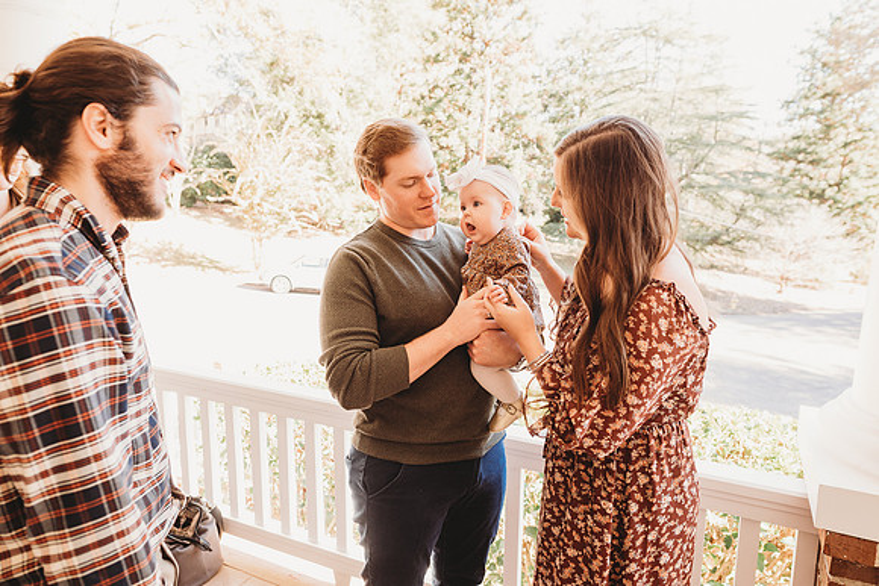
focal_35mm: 24
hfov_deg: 73.7
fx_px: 586
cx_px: 440
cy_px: 293
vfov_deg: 53.2
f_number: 4.5
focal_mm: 24
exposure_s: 1/125
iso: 400
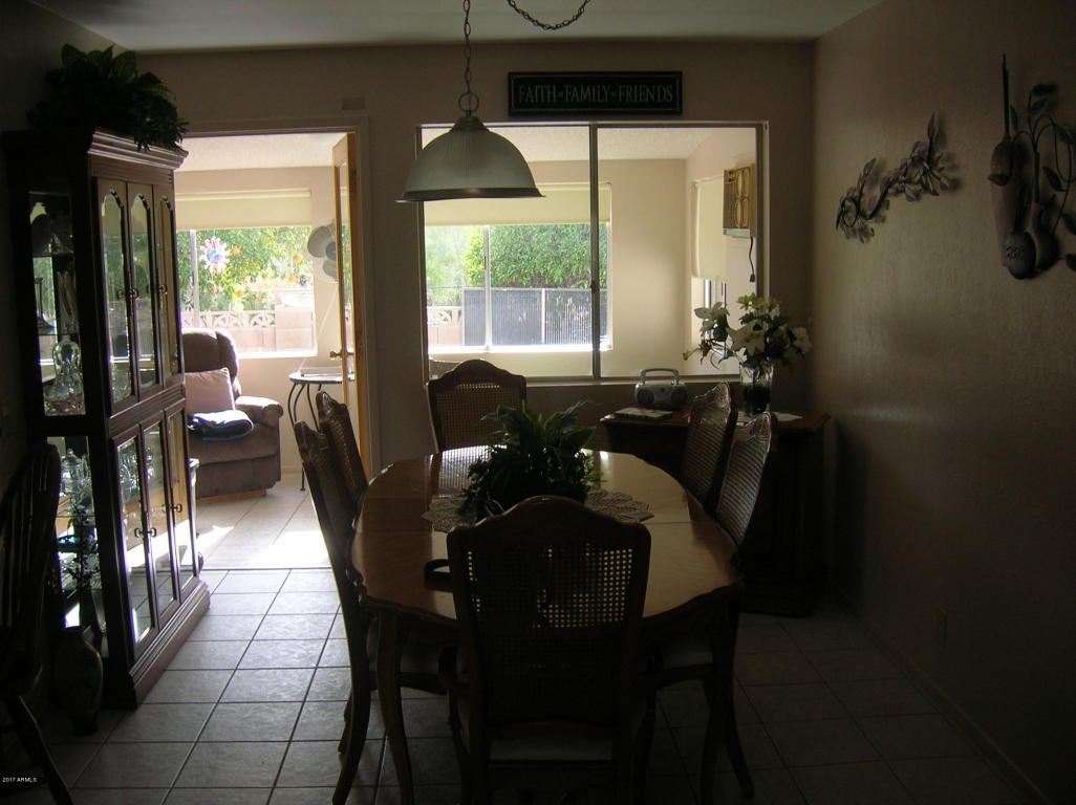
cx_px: 538
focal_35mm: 34
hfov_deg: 54.0
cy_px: 402
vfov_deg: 41.7
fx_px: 1056
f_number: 2.9
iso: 50
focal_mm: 5.7
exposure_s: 1/88.4
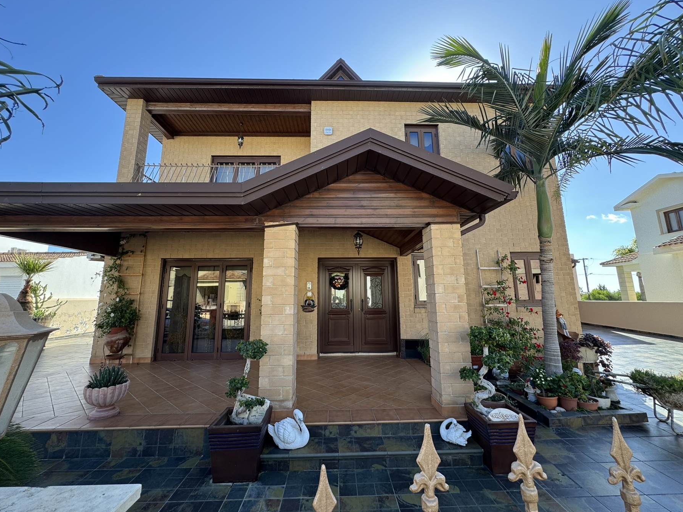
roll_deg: +0.4
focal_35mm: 15
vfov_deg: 81.7
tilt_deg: +9.0
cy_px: 242
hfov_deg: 98.2
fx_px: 296
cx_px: 345
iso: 40
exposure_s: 1/211
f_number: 2.2
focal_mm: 2.22
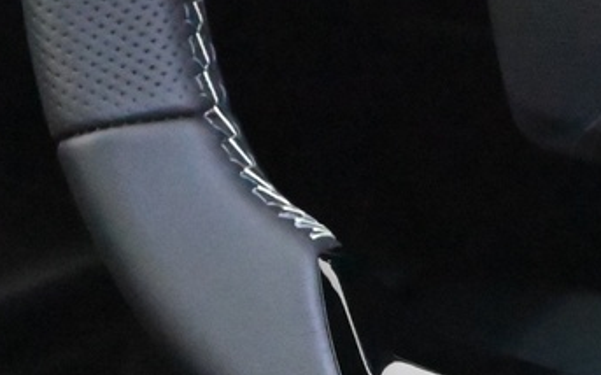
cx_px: 836
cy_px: -152
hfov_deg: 11.1
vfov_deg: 7.1
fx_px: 2996
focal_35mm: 183
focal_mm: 38
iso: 18000
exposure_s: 1/60
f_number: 5.3
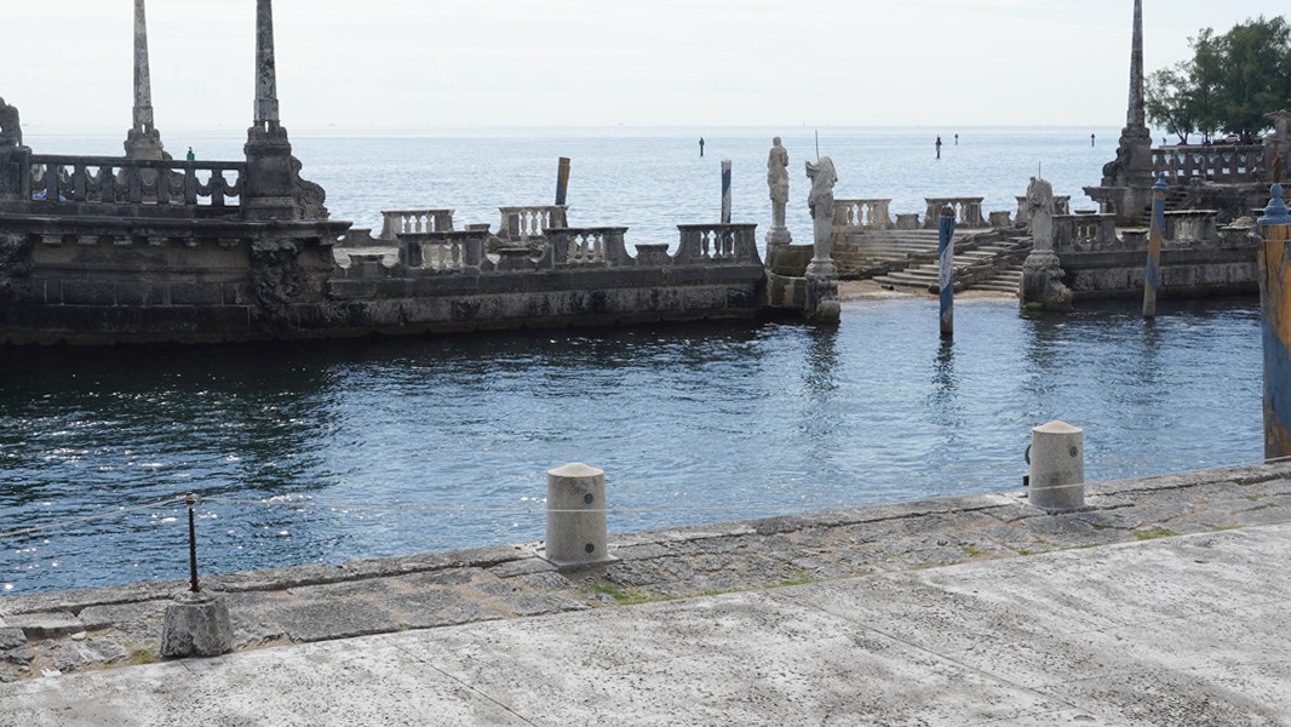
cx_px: 612
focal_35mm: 57
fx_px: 1952
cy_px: 315
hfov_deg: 36.6
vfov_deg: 21.1
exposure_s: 1/100
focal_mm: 29
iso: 200
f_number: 22
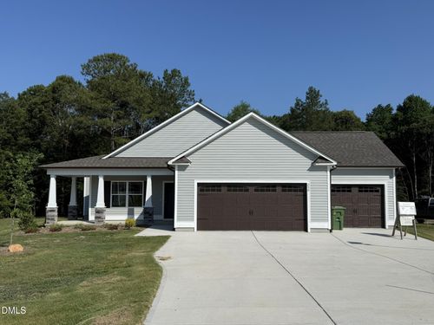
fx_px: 389
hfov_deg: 58.4
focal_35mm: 31
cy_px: 162
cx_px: 217
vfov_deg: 45.4
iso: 80
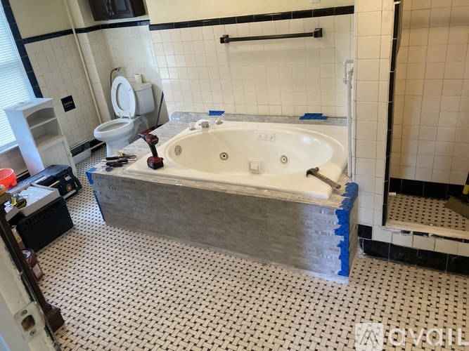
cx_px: 234
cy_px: 176
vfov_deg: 49.7
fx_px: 379
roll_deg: +9.8
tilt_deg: -25.8
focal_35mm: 28
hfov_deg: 63.5
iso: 200
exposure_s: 1/60
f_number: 1.8
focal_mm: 3.99
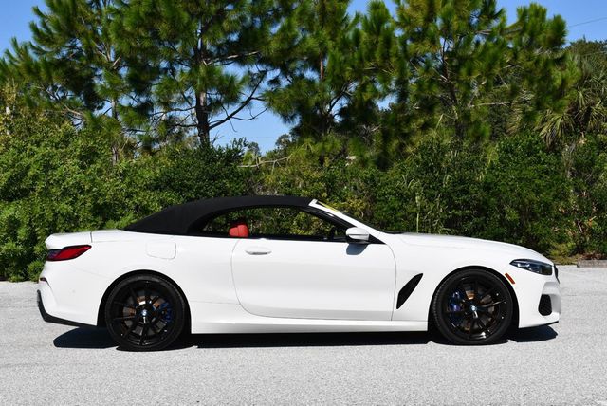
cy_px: 203
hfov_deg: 34.5
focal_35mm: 58
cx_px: 304
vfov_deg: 23.4
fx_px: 979
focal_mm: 29
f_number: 9
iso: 100
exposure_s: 1/320
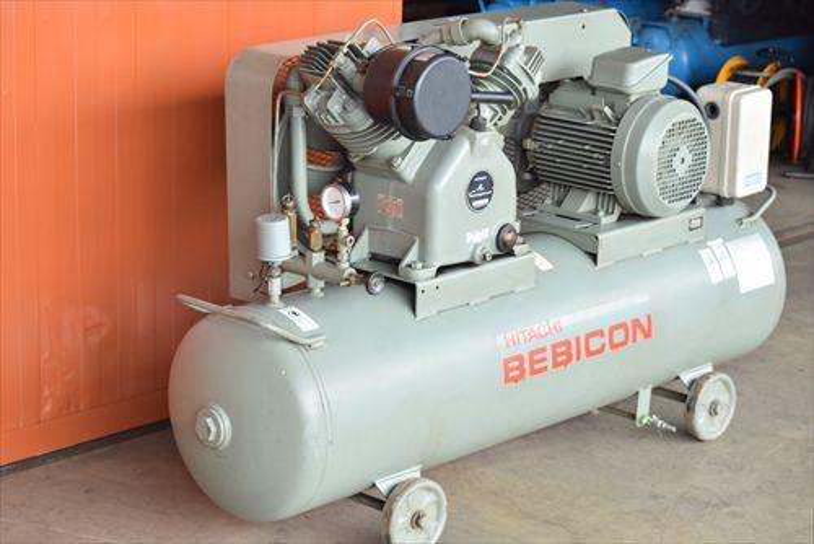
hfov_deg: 24.6
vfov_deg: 16.6
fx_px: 1866
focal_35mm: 82
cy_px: 272
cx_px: 407
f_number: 6.3
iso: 1250
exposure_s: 1/125
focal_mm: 55
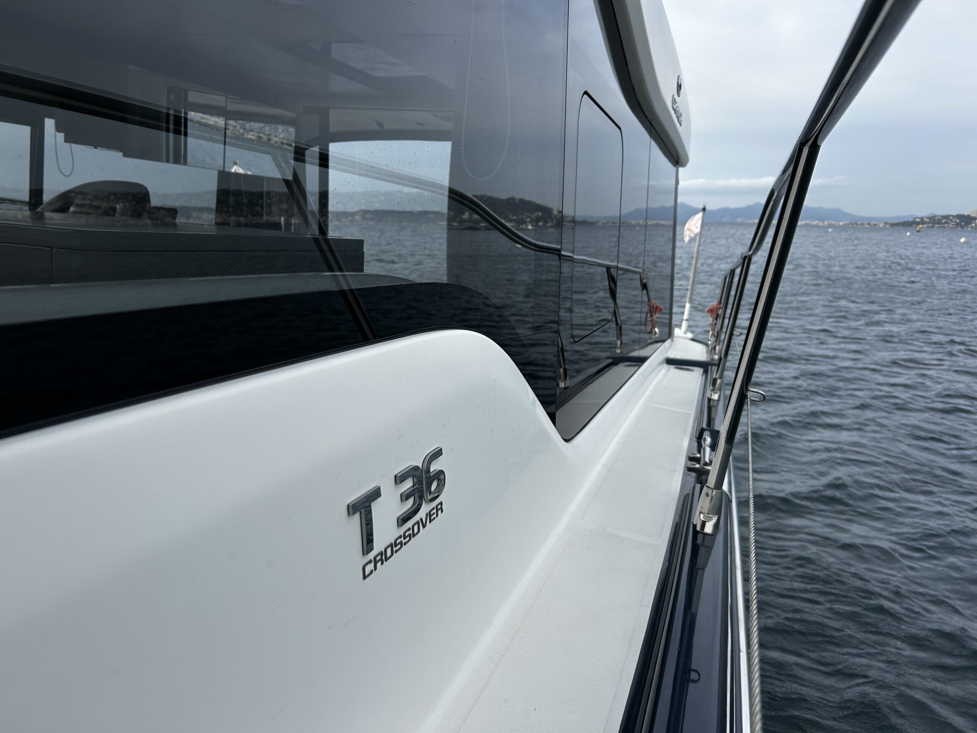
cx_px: 488
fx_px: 734
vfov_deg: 53.1
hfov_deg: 67.3
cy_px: 366
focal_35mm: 26
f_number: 1.5
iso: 50
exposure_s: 1/2762
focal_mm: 5.7
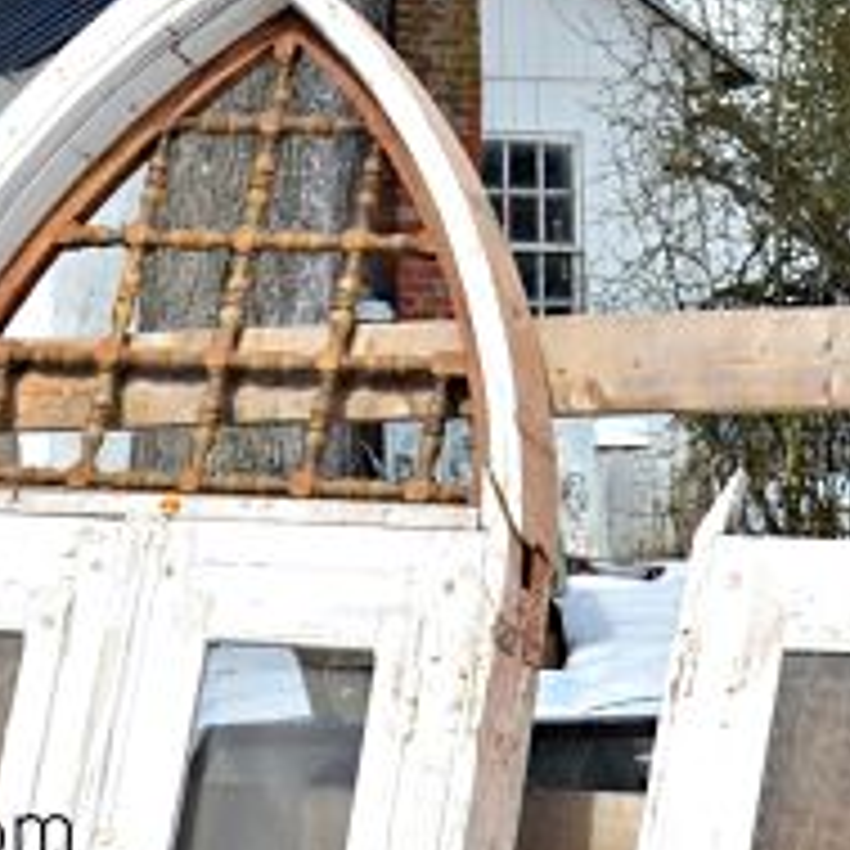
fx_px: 4612
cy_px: -850
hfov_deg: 10.5
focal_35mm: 166
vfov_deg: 9.8
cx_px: 450
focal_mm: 32
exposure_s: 1/250
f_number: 8
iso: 100
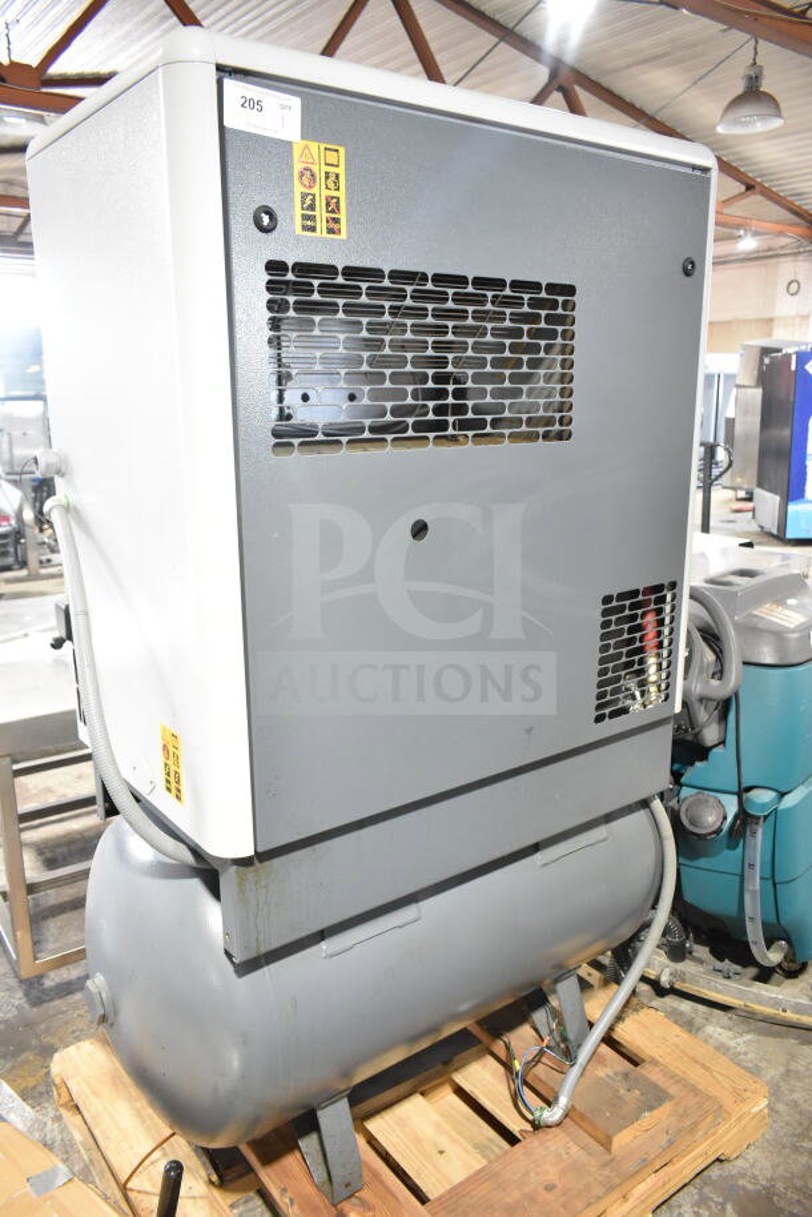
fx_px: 913
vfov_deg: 67.4
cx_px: 406
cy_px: 608
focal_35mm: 27
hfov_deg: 48.0
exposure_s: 1/60
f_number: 4
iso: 1600
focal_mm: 18
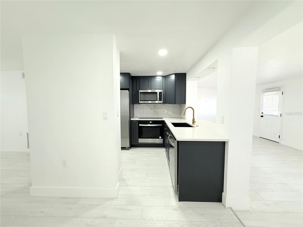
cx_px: 152
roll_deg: -0.3
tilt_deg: -3.2
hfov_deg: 102.1
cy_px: 114
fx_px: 123
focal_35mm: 14
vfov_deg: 85.7
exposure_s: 1/120
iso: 200
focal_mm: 2.22
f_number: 2.2
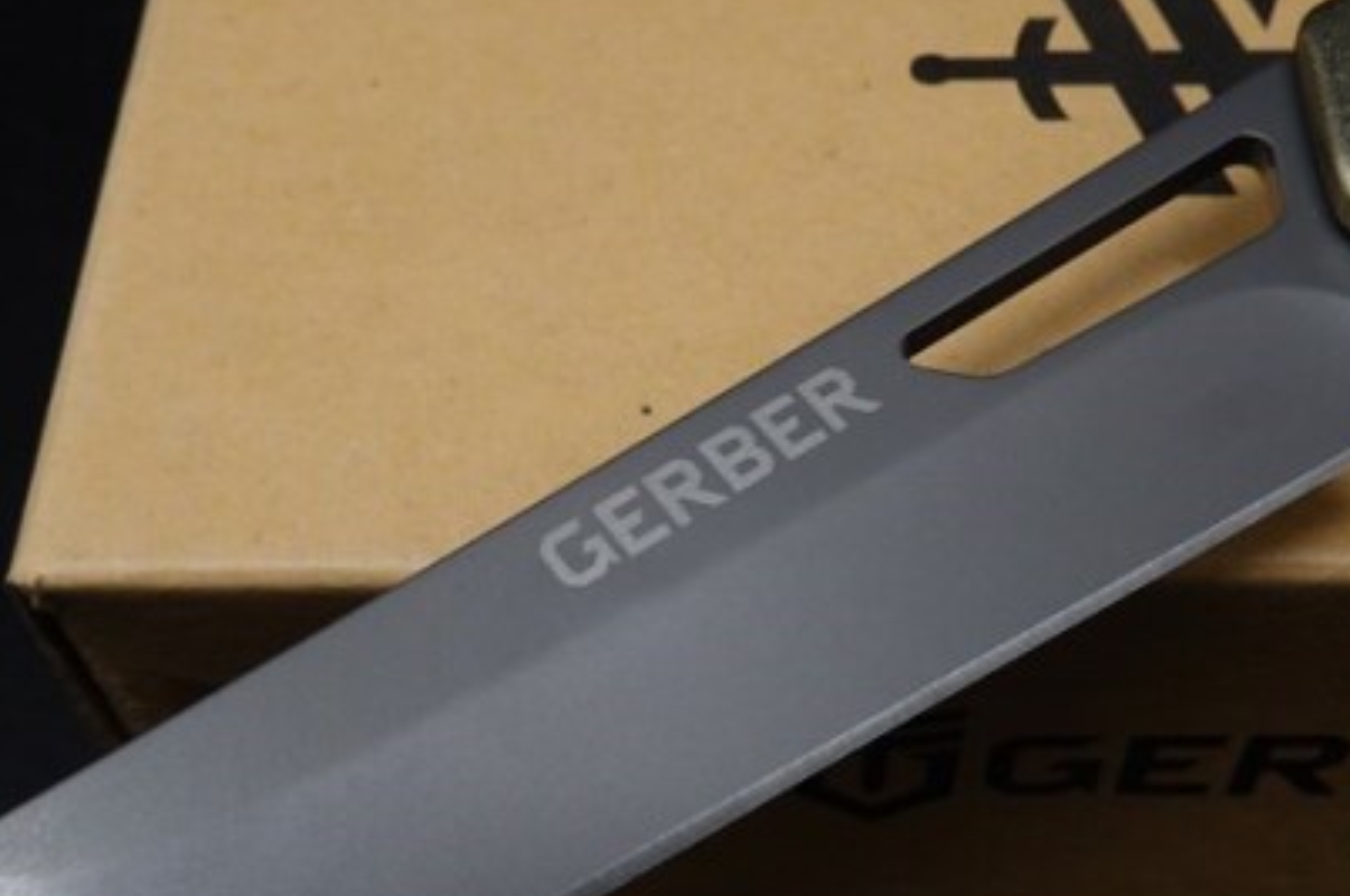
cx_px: 695
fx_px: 1910
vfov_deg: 26.4
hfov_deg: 38.9
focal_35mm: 51
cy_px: 534
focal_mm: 11.76
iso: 500
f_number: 10
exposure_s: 1/40
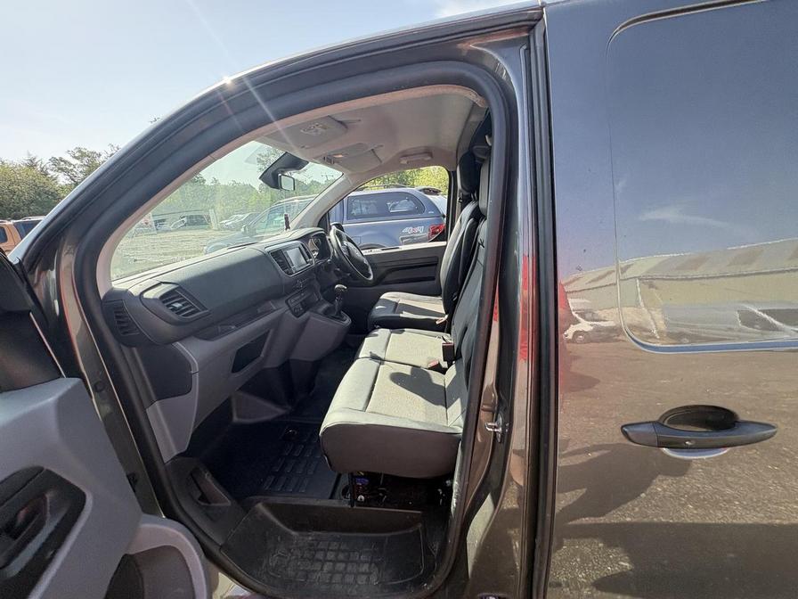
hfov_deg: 102.1
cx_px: 399
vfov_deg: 85.7
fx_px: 323
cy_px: 300
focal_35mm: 14
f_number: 2.2
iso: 40
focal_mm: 2.22
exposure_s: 1/274
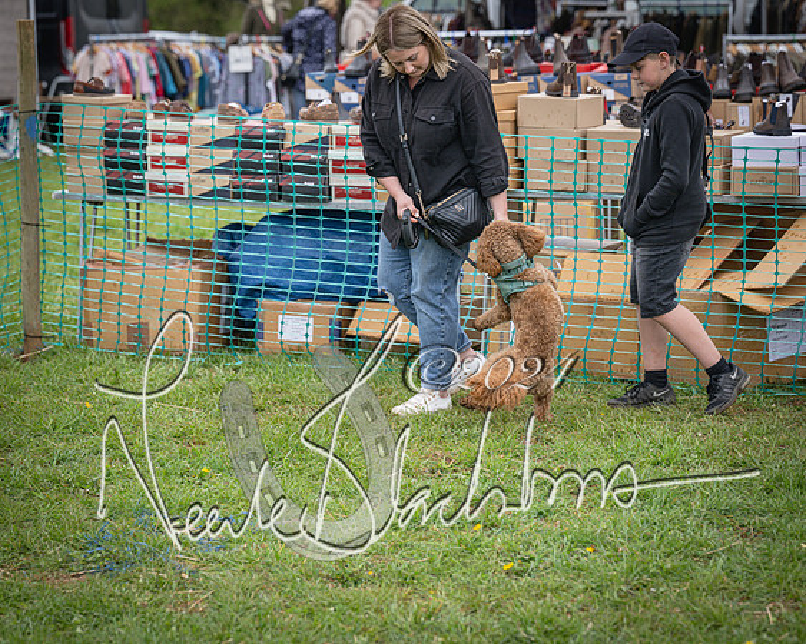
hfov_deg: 17.4
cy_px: 322
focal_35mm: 110
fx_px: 2632
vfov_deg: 14.0
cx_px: 403
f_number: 4
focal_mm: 98
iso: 400
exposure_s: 1/1600
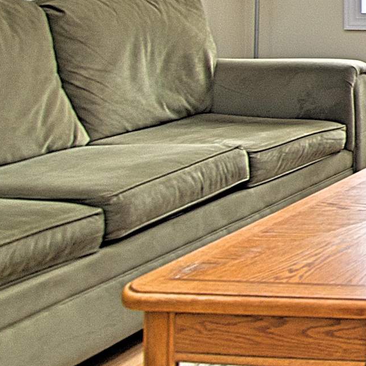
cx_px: 798
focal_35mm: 67
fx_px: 802
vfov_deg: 24.1
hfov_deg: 16.5
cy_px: -33
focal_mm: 11
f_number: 5
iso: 200
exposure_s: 1/100
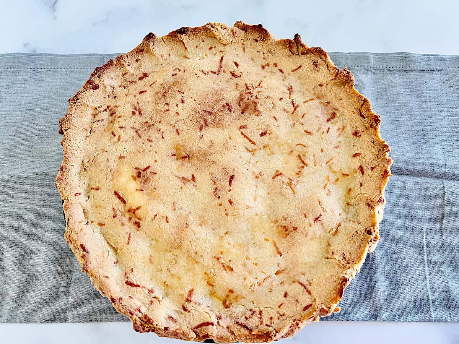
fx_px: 345
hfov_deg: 67.3
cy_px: 172
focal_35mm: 26
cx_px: 230
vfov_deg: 53.1
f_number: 1.5
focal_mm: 5.7
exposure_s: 1/60
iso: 320
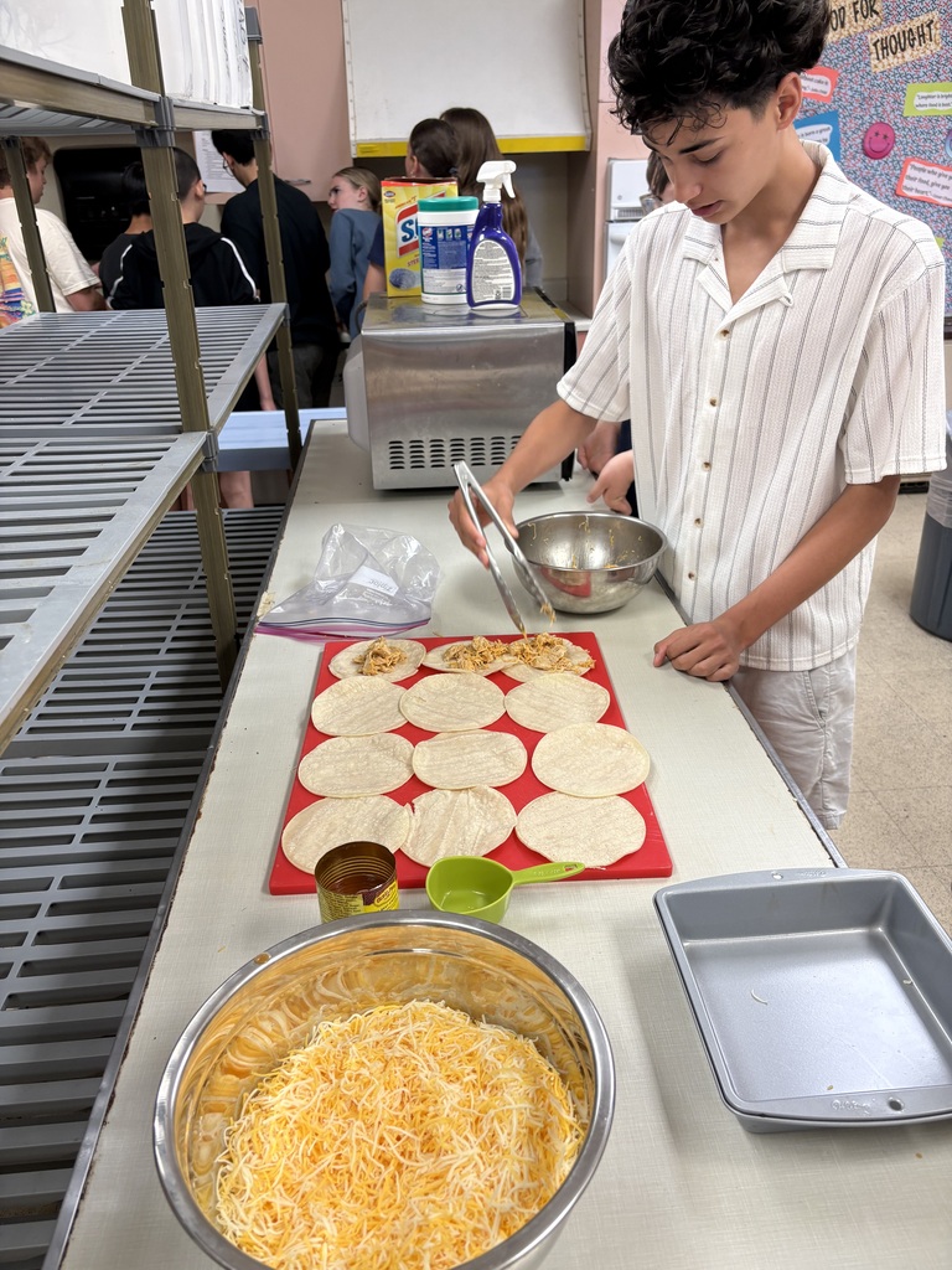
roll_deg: +2.0
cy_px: 635
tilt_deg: -26.7
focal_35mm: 26
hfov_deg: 53.1
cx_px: 476
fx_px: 953
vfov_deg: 67.3
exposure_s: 1/60
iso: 64
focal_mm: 5.96
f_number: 1.6
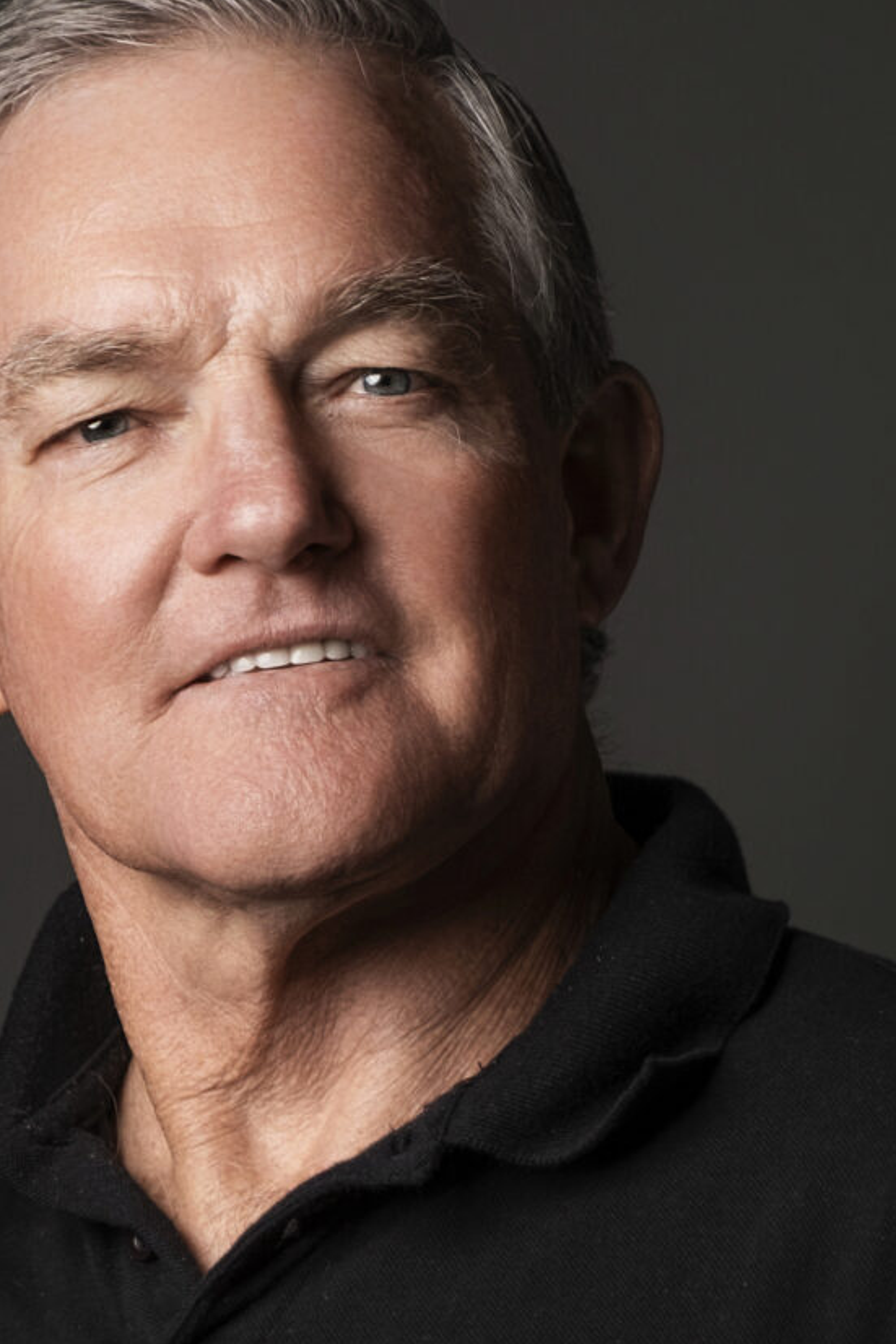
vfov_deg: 10.5
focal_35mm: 192
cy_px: 1765
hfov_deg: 7.2
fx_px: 7170
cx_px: 477
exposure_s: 1/80
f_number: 2.8
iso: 125
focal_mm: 41.4
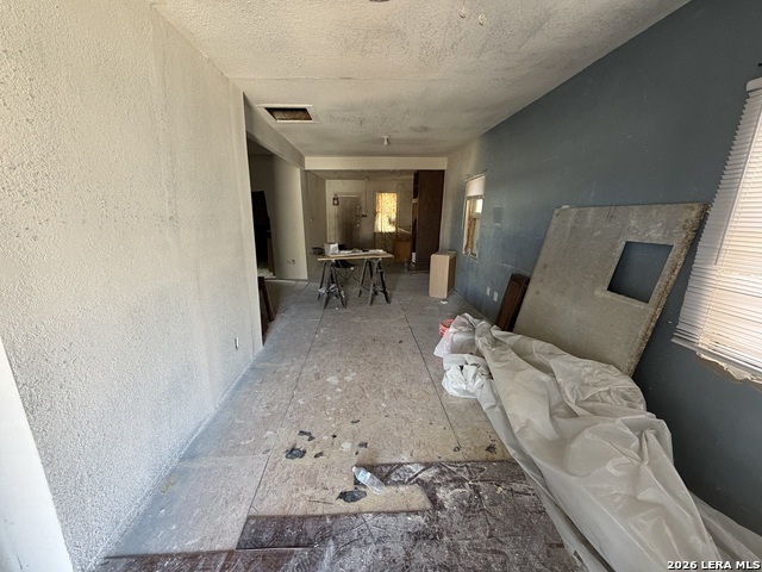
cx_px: 381
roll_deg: +0.6
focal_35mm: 14
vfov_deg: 85.7
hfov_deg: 102.1
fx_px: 308
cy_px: 286
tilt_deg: -14.5
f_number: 2.2
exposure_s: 1/60
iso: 320
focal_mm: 2.22
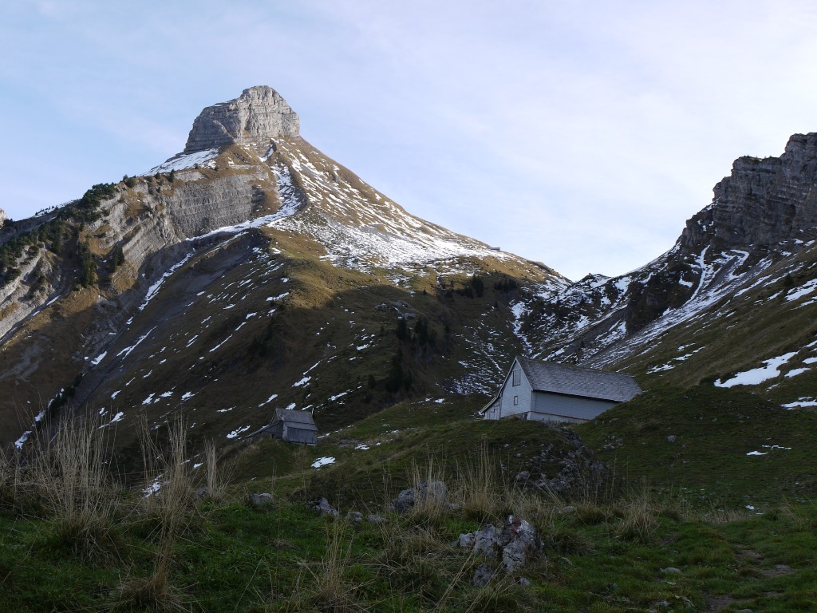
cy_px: 306
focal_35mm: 42
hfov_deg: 44.8
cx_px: 408
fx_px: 991
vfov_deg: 34.3
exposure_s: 1/250
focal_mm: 21
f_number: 6.3
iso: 100
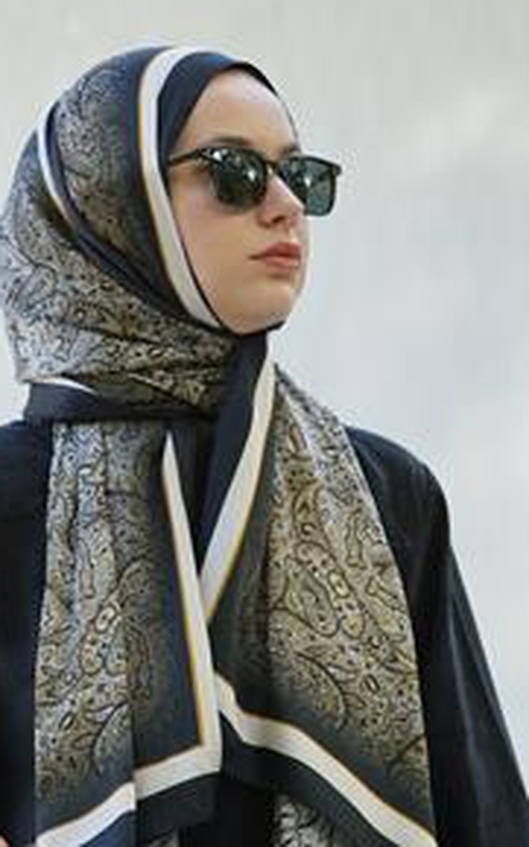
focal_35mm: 253
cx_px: 181
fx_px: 5842
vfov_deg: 8.3
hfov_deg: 5.2
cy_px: 593
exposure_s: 1/125
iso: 500
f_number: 5.6
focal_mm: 155
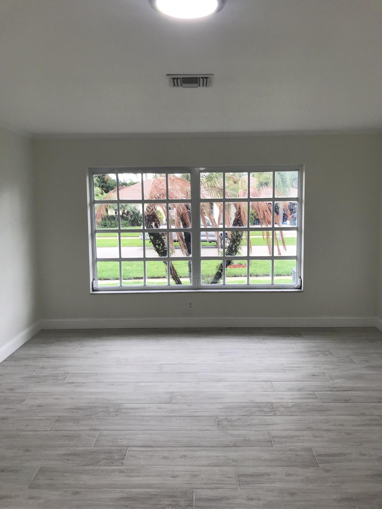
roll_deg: +1.0
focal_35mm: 28
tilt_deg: -5.8
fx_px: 412
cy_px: 254
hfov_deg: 49.7
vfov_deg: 63.4
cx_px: 191
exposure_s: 1/60
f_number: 1.8
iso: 20
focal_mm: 3.99
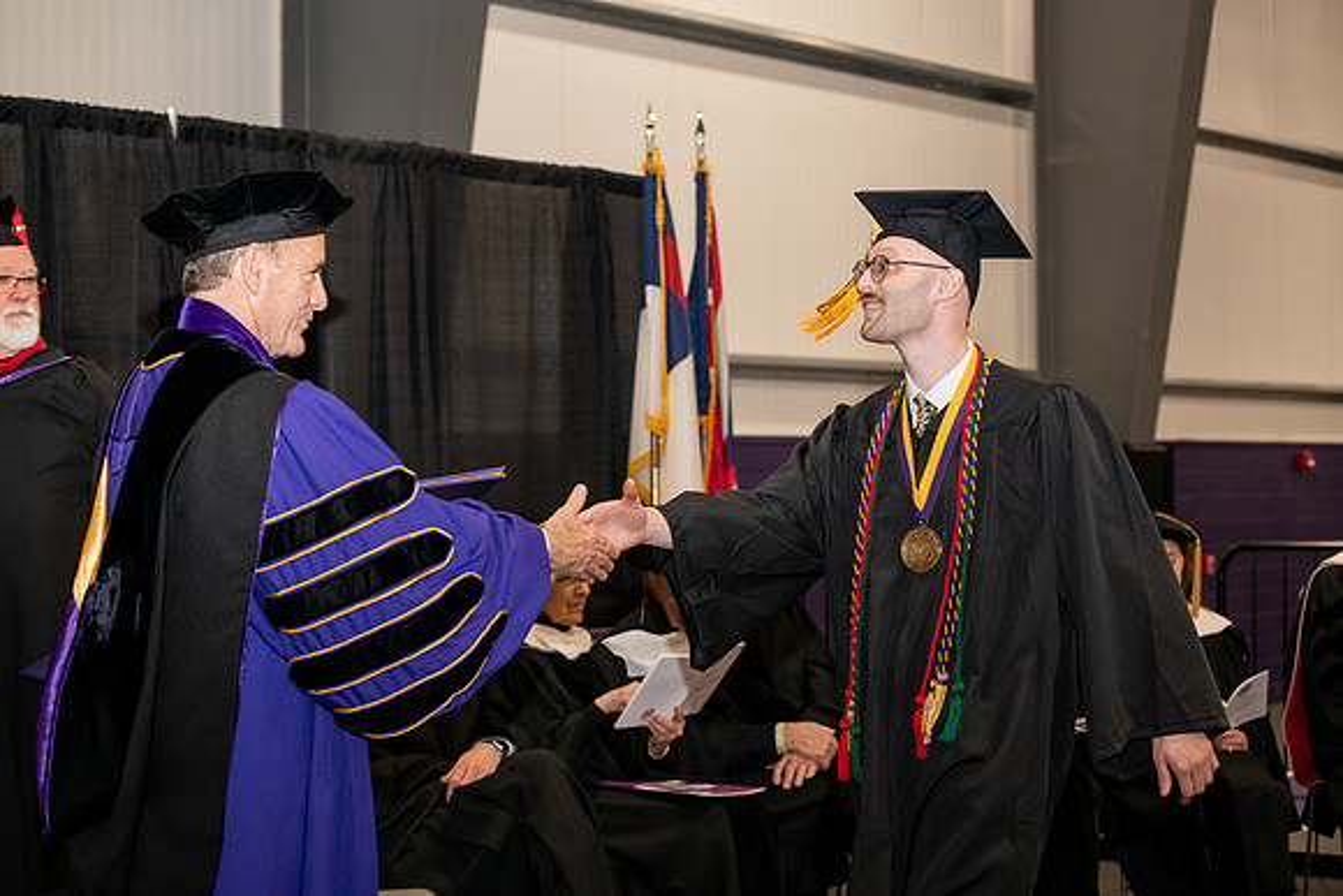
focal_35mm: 70
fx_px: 2612
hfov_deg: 28.8
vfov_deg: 19.5
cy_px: 448
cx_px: 672
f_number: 5
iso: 2000
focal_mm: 70
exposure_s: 1/200
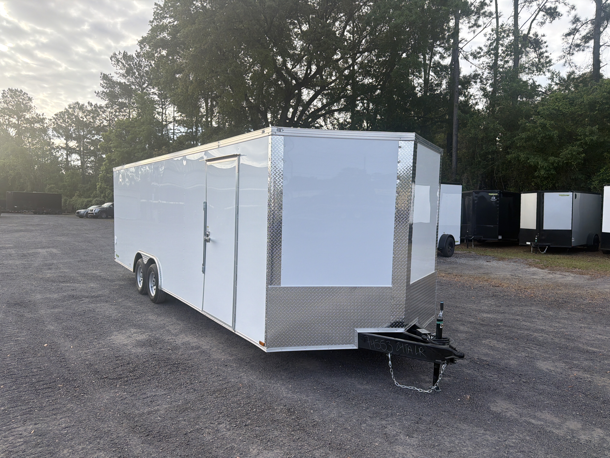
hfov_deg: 71.6
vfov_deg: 56.8
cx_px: 305
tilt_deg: -1.3
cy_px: 229
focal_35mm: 24
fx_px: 423
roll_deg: +0.0
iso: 80
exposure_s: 1/1493
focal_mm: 6.76
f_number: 1.78
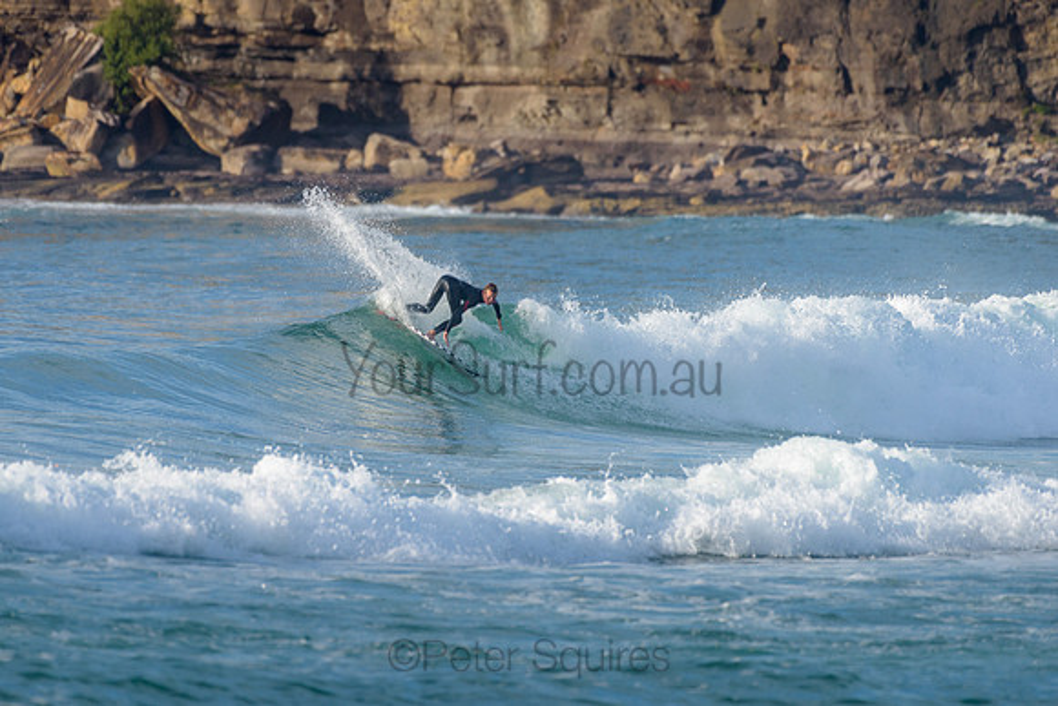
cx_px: 415
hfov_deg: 3.4
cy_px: 290
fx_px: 18023
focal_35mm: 613
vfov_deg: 2.2
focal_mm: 500
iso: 280
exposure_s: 1/2000
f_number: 5.6
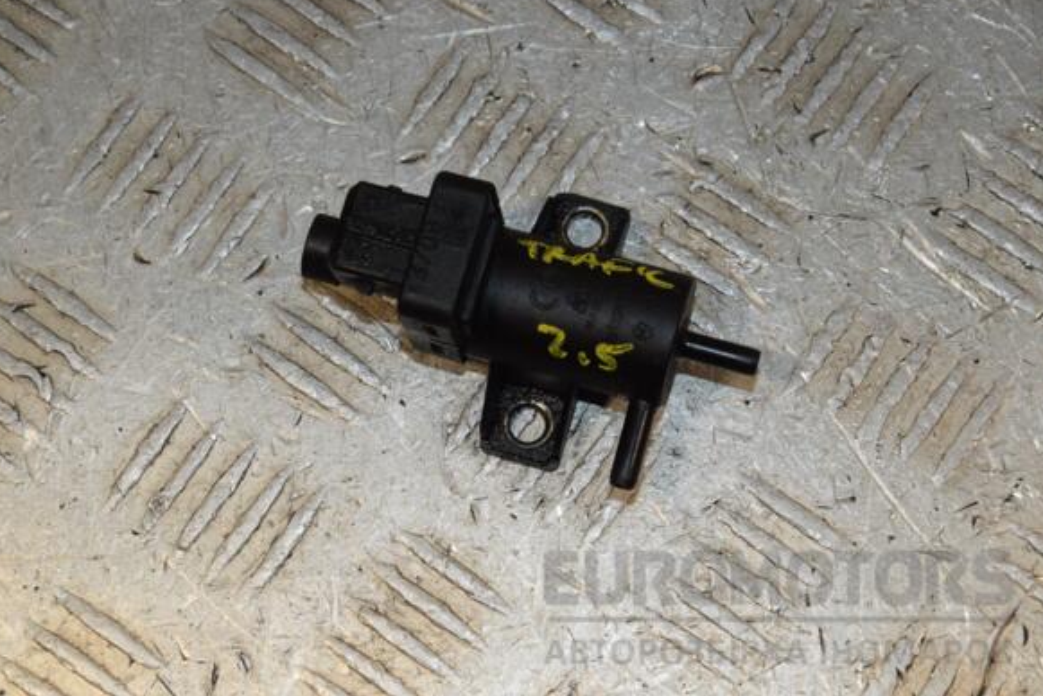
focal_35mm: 96
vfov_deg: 14.3
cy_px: 339
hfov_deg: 21.2
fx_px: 2783
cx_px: 510
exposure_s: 1/200
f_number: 10
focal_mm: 62
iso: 800
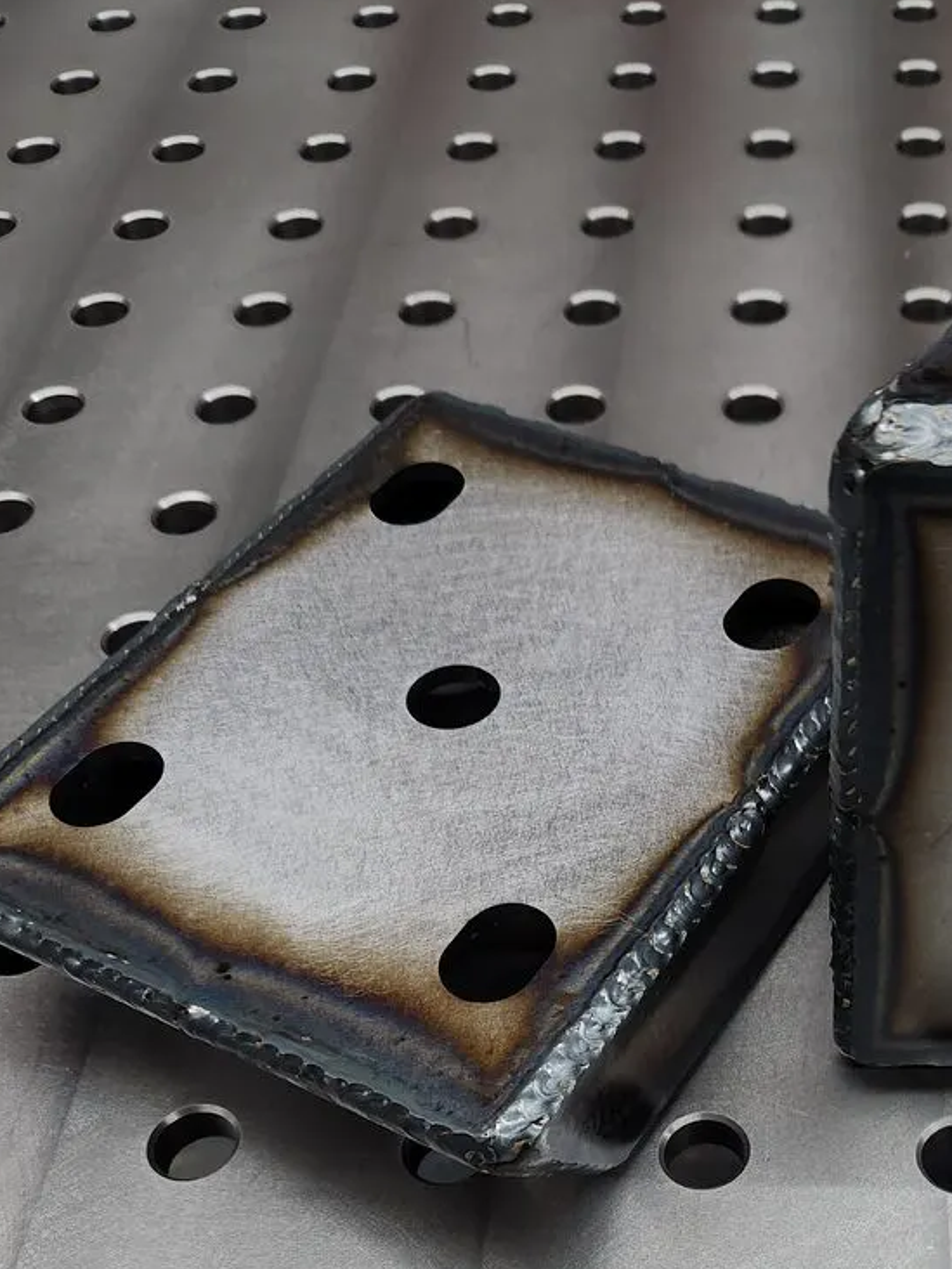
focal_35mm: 44
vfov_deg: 40.7
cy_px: 1059
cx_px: 739
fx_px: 1613
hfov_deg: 32.1
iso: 100
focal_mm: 5.4
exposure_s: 1/120
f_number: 1.8
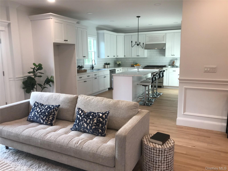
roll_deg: -0.7
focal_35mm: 28
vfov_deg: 49.7
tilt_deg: -10.1
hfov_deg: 63.4
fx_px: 184
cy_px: 86
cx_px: 114
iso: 25
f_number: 1.8
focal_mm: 3.99
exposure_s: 1/60
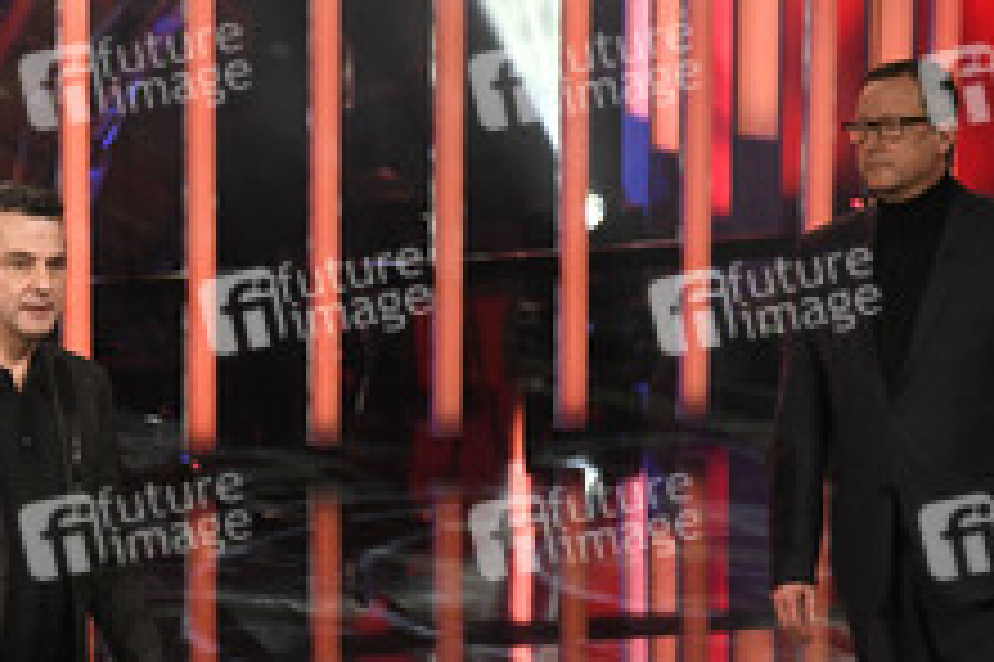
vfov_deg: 3.5
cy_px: 639
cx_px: 196
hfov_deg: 5.3
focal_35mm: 387
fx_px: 10677
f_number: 6.3
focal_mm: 190
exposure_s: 1/160
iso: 3200
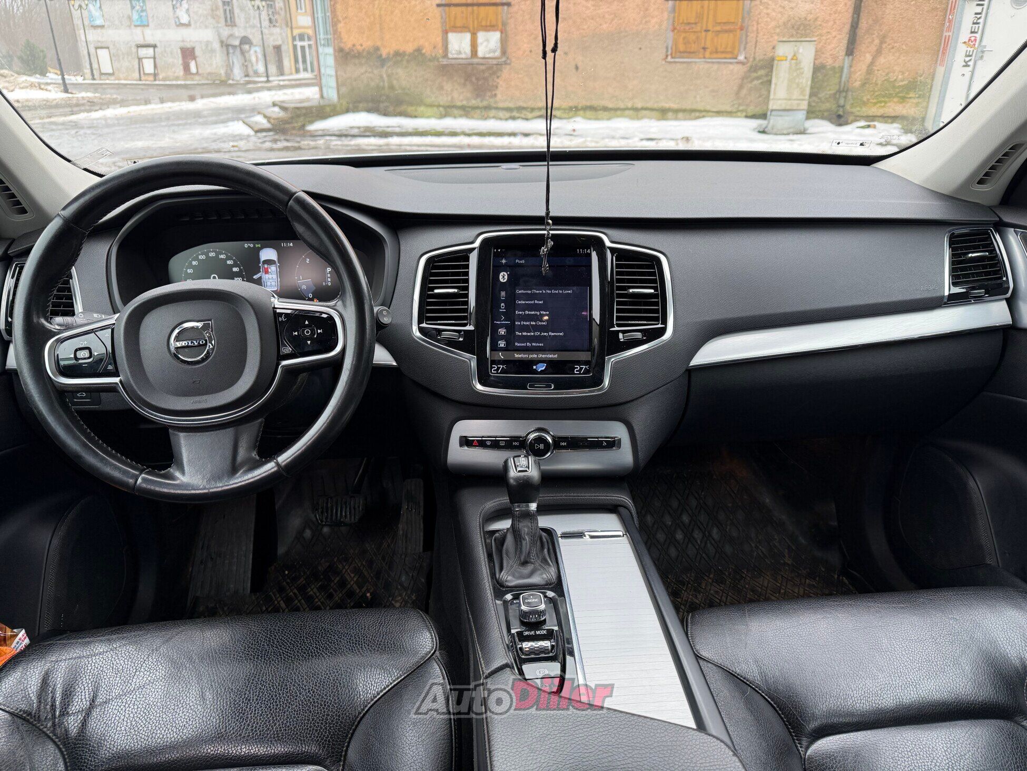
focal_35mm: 24
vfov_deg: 56.8
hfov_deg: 71.6
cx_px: 514
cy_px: 386
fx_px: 712
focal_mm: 6.76
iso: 125
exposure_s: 1/227
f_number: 1.78
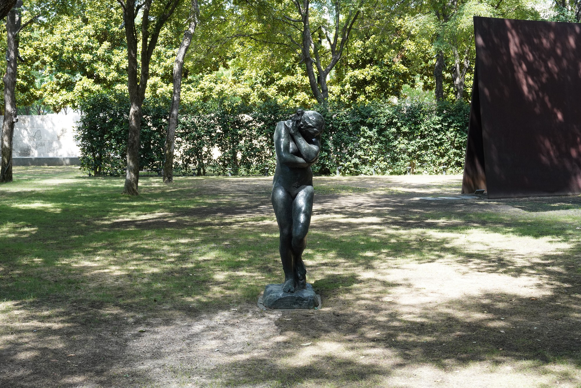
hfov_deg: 39.6
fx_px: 807
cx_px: 290
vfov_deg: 27.0
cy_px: 194
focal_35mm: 50
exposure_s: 1/100
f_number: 14
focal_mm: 50
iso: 1250
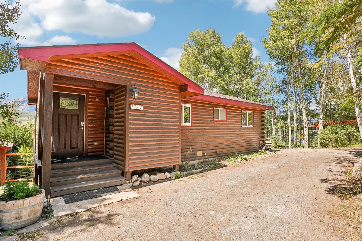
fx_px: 181
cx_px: 181
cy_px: 120
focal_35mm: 18
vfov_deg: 67.4
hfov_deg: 90.0
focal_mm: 12
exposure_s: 1/200
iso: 100
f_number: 8
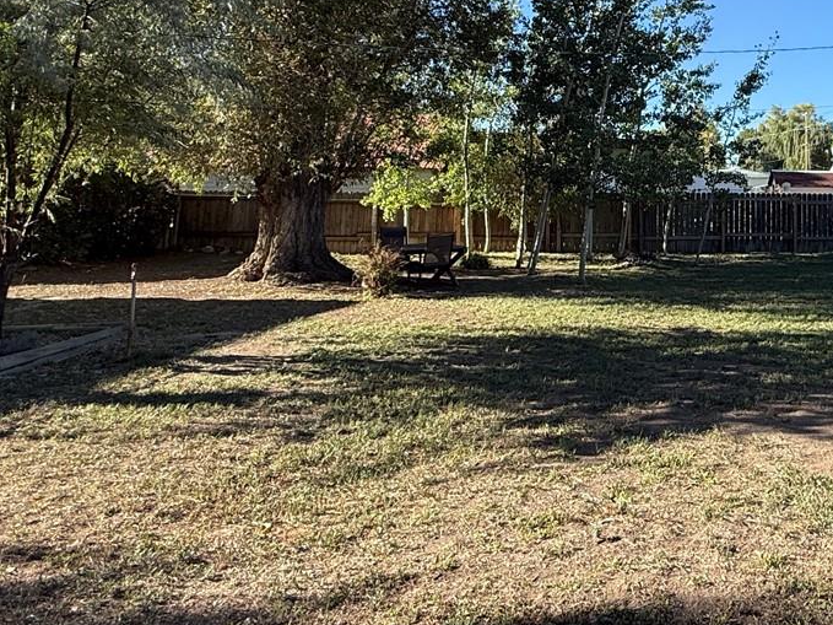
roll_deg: -0.6
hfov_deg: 50.8
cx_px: 704
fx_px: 794
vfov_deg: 41.6
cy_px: 153
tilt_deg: +3.6
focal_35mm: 33
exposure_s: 1/726
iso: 50
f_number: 2.2
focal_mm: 2.22
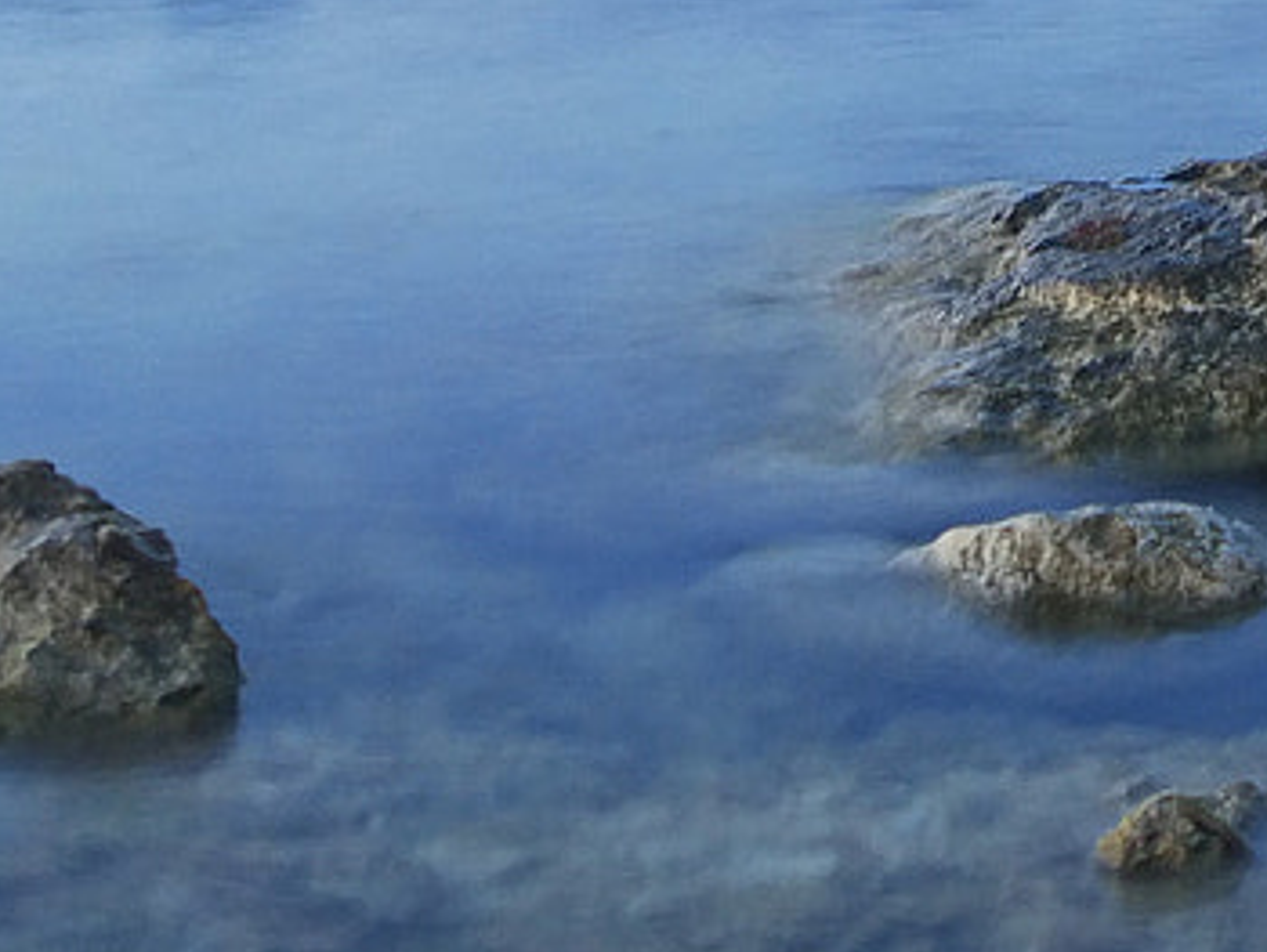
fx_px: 4688
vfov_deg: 11.1
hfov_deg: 15.0
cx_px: 1405
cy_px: -481
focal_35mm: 128
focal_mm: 4.26
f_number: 2
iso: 100
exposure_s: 2
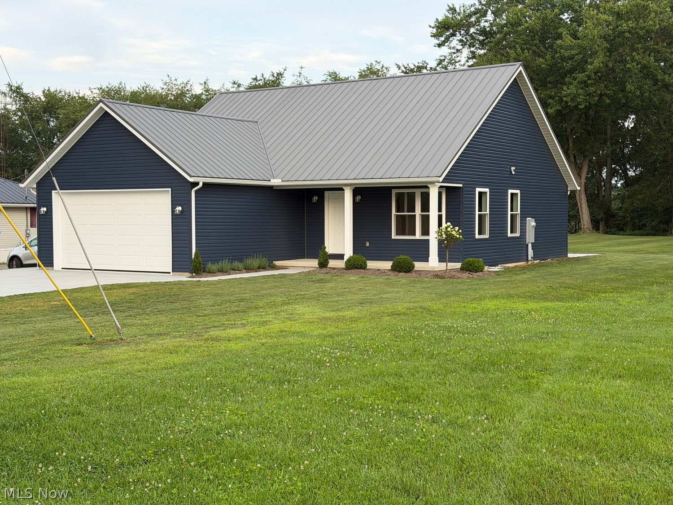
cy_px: 252
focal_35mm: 48
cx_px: 336
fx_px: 933
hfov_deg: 39.7
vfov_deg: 30.3
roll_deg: +1.1
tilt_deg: -3.2
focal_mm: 6.76
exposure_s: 1/306
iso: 64
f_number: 1.78
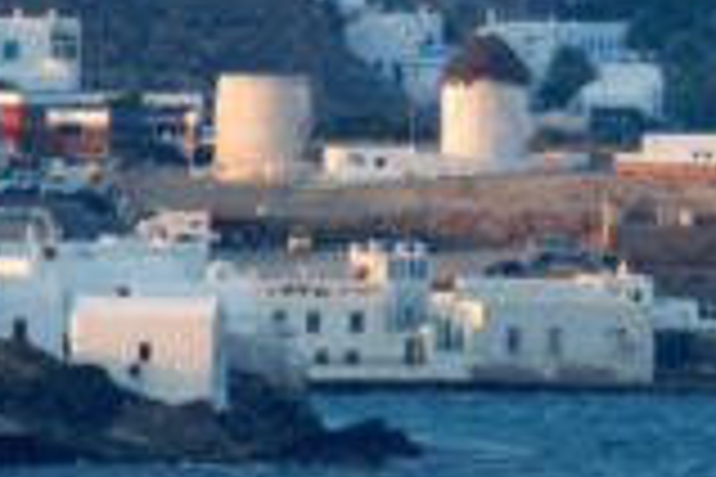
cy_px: -353
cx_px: 815
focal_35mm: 1693
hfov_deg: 1.2
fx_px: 33669
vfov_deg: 0.8
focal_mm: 300
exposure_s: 1/20
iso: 200
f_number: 22
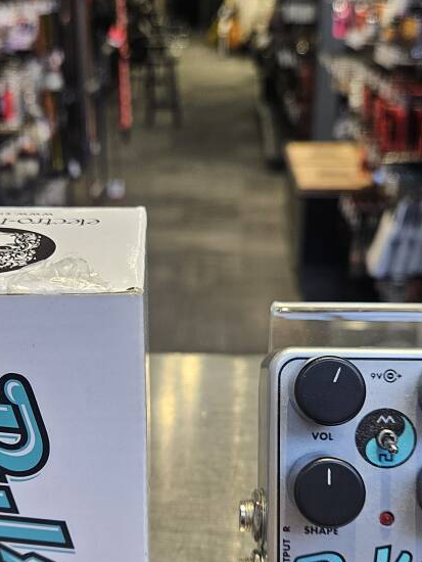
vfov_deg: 41.0
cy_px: 342
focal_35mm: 46
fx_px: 747
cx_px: 156
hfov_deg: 31.4
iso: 125
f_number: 1.8
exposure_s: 1/120
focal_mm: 5.4
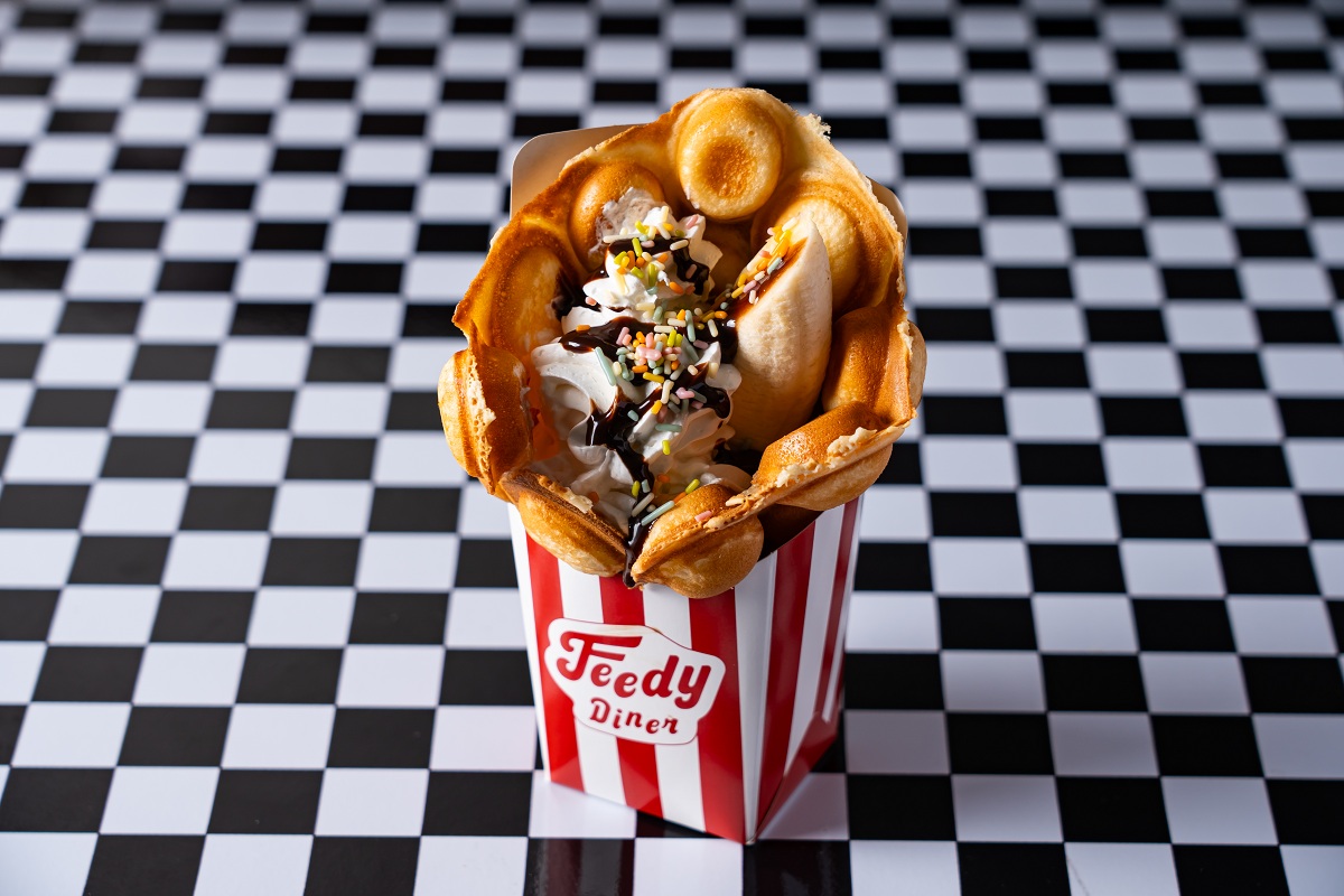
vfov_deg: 15.4
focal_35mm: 89
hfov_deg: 22.9
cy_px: 448
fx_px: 3322
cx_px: 672
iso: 200
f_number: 7.1
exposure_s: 1/200
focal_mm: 89
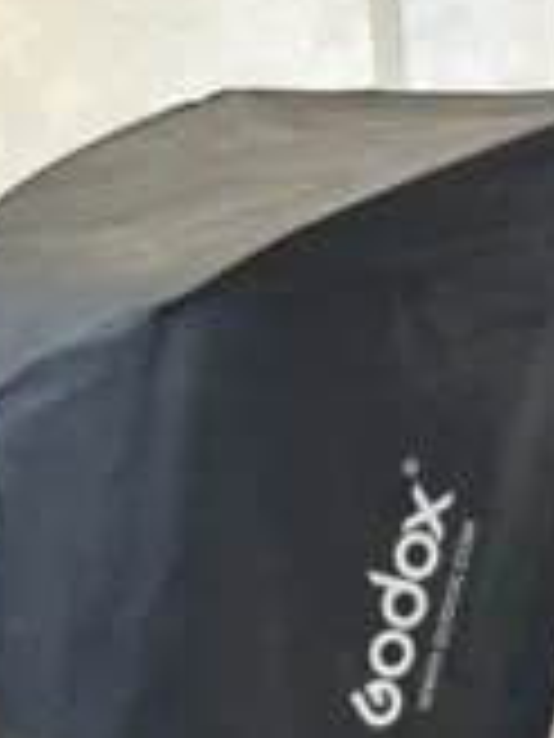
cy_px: 652
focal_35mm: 117
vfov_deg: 16.6
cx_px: 176
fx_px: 2497
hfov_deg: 12.6
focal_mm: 6.86
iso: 250
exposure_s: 1/50
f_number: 1.78
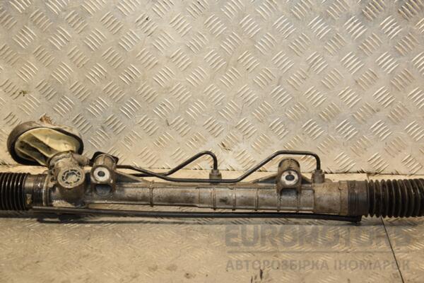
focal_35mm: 75
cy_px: 142
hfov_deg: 27.0
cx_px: 212
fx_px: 883
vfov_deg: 18.2
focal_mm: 50
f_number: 5
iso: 800
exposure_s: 1/160
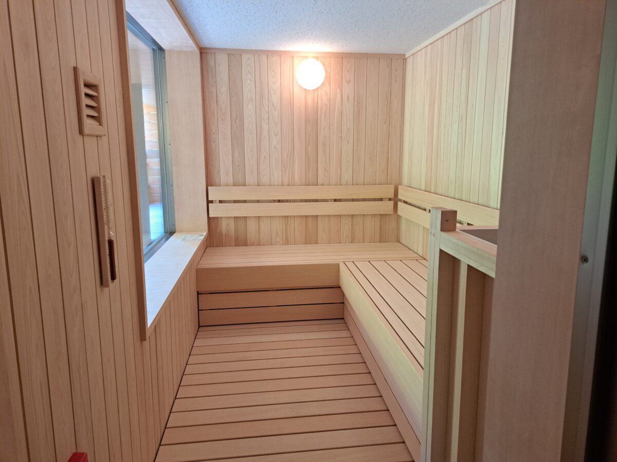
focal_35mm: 24
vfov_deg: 56.8
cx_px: 308
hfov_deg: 71.6
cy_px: 231
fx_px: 428
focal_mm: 5.23
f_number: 1.8
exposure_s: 1/50
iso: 160
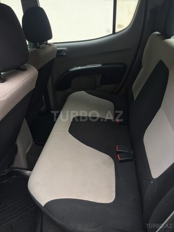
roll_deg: +2.9
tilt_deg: -28.2
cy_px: 116
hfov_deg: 48.2
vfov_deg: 61.7
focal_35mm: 29
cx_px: 87
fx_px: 194
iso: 40
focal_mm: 4.15
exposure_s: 1/100
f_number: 2.2
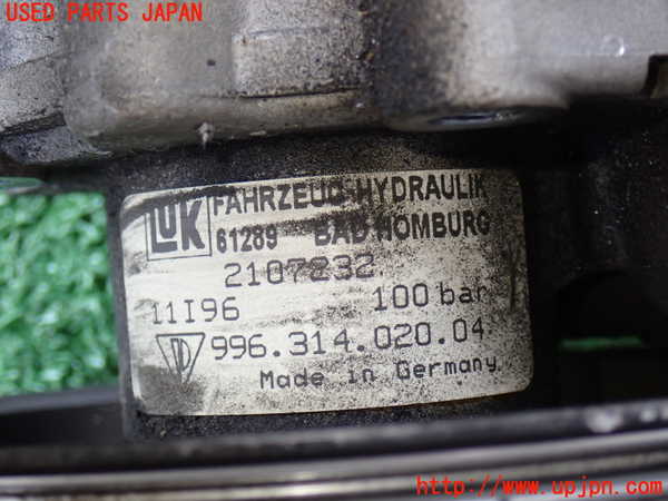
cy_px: 250
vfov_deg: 19.1
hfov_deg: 25.3
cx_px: 334
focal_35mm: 77
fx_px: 1486
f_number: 4.1
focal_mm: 13.65
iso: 400
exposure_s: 1/80
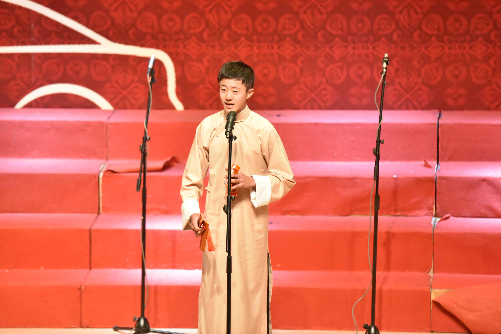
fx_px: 4176
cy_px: 167
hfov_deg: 6.9
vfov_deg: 4.6
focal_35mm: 300
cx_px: 250
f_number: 3.5
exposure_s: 1/500
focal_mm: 300
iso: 3200
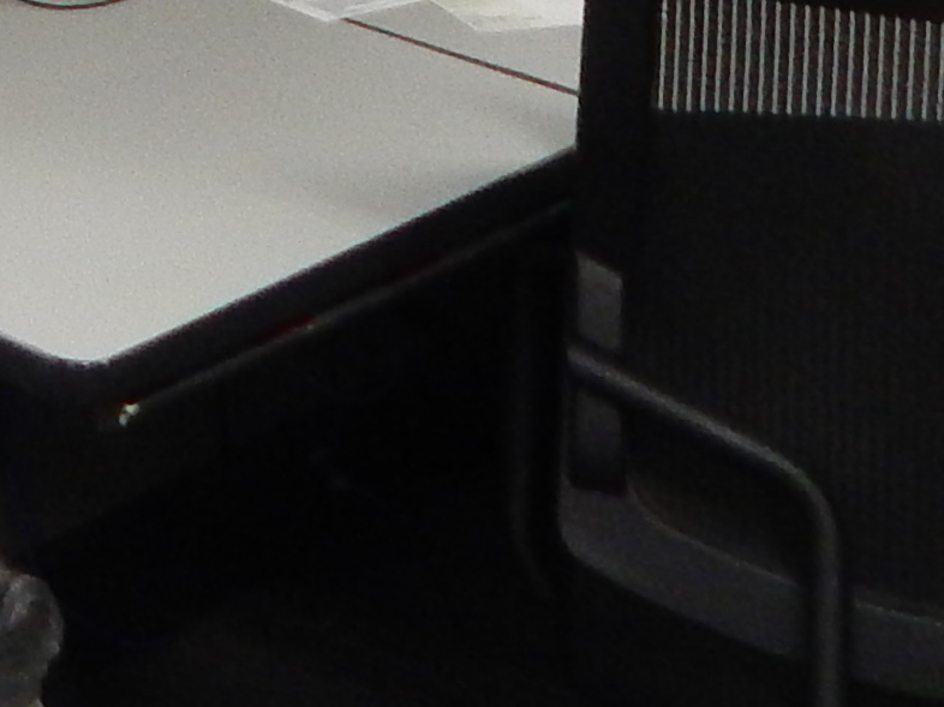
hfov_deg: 13.4
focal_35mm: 129
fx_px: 3517
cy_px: -1008
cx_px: -880
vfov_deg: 10.0
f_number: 3
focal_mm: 4
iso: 280
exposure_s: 1/30
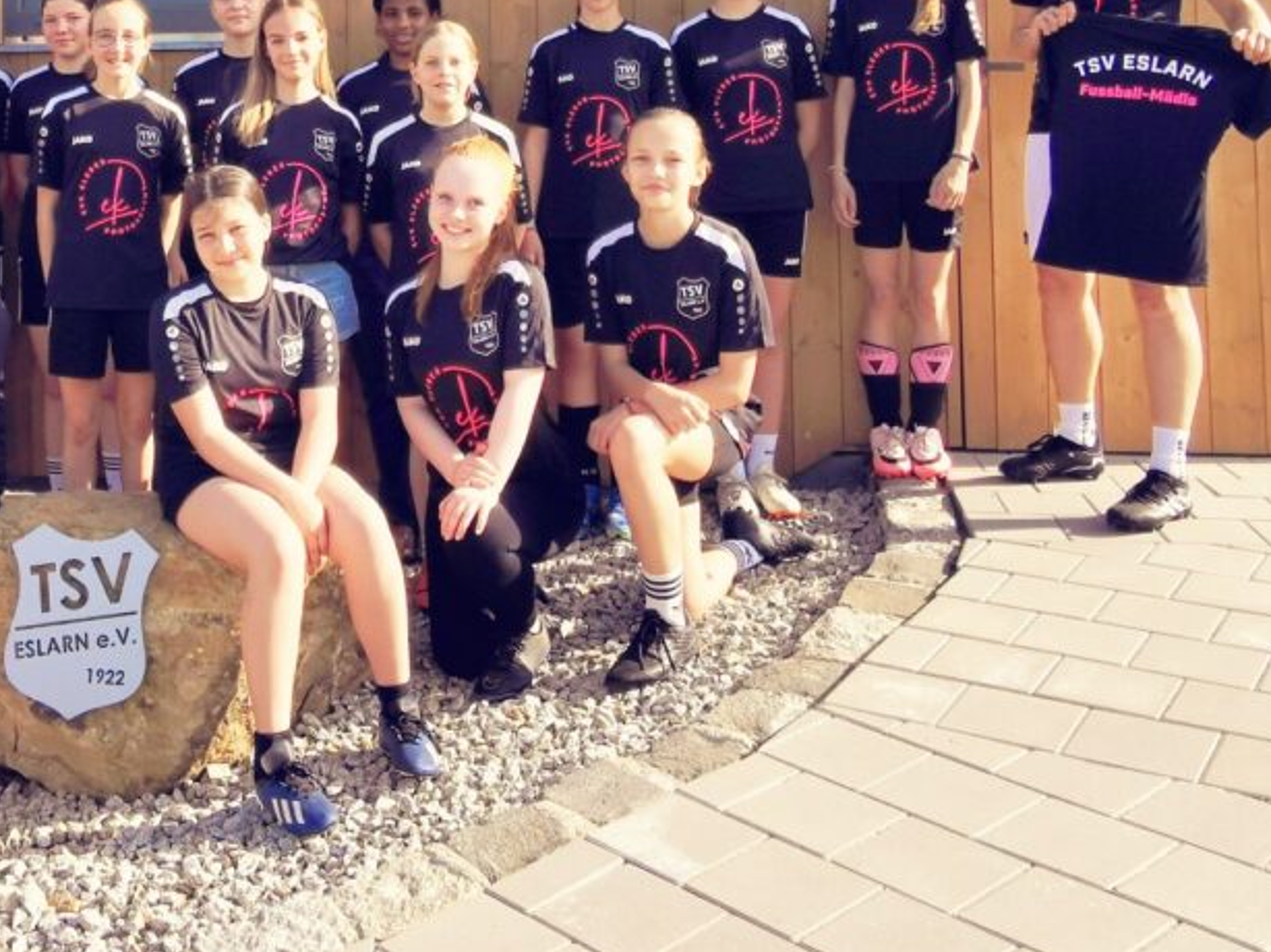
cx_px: 306
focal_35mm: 43
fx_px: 1578
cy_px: 83
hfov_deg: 42.4
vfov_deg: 31.9
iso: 50
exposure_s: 1/990
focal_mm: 2.35
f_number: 2.2
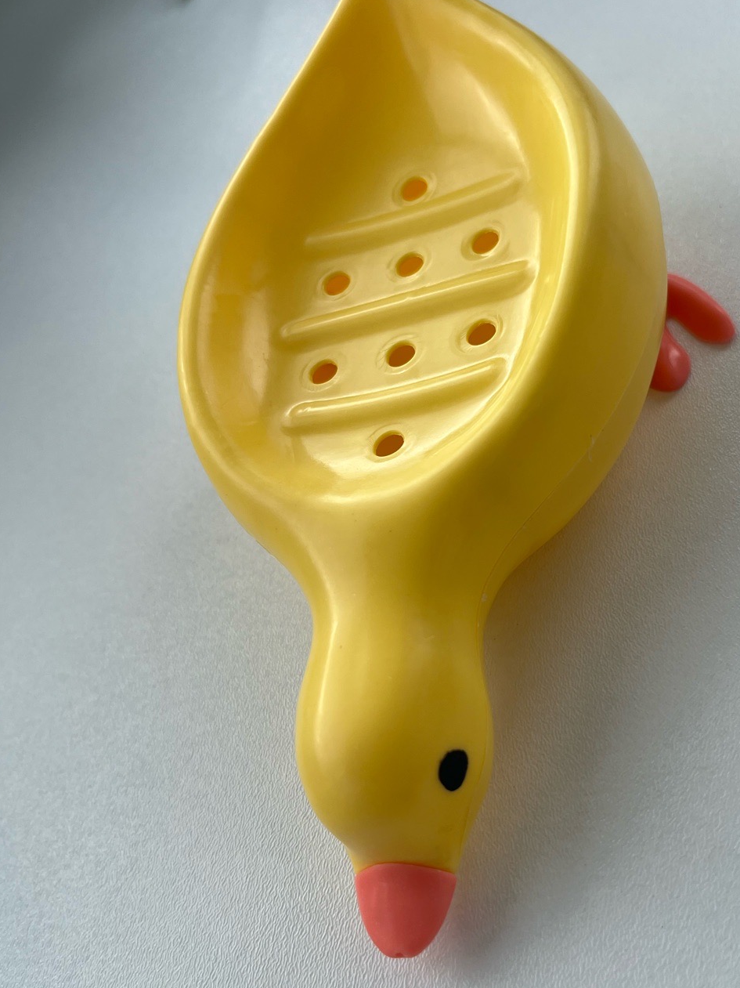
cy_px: 521
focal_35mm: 33
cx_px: 460
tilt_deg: -45.3
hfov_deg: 42.6
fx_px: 941
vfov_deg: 55.3
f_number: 1.6
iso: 50
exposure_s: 1/1028
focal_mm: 5.1
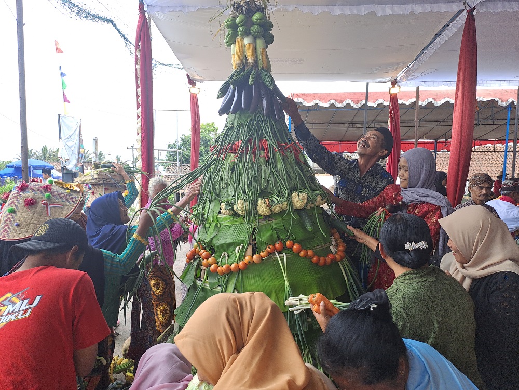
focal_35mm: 25
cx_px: 260
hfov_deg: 69.4
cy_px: 195
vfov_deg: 54.9
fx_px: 375
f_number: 1.8
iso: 32
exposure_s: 1/242
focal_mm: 4.65
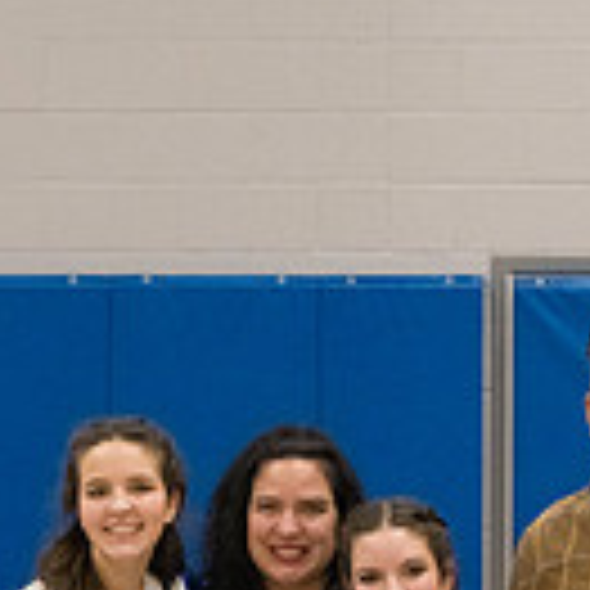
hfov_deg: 6.0
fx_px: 5631
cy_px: 842
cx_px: 383
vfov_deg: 5.9
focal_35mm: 292
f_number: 5.6
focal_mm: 100
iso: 5000
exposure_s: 1/500
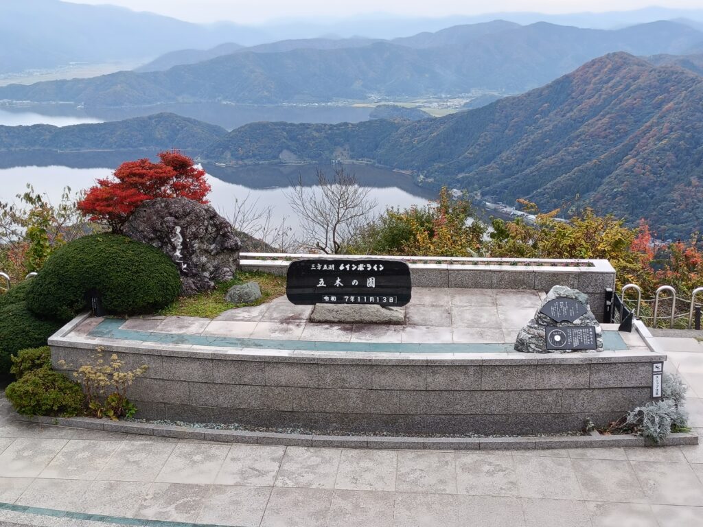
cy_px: 264
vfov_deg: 35.1
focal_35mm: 41
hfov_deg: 45.8
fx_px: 833
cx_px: 352
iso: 50
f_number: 1.7
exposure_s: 1/164
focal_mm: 4.7
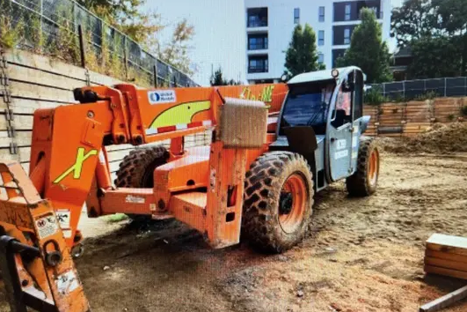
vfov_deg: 46.3
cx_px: 234
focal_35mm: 28
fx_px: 363
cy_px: 178
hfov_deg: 65.5
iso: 80
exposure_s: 1/60
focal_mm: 5.1
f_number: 1.6
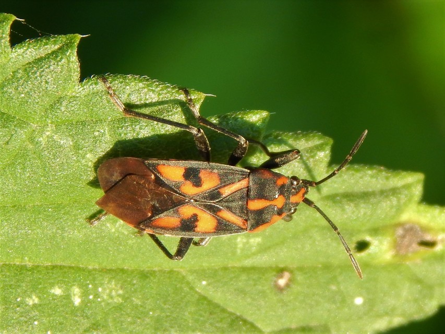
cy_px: 167
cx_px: 222
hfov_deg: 10.9
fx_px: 2340
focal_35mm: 182
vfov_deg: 8.2
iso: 125
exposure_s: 1/80
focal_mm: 32.8
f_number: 5.3
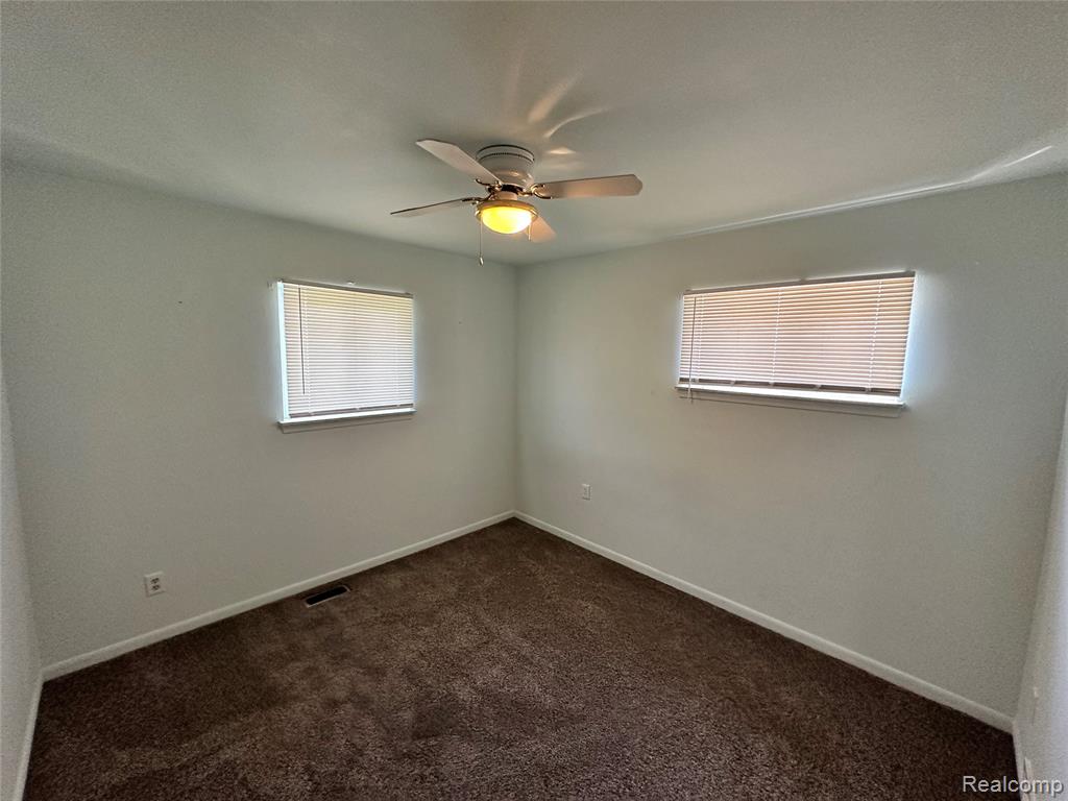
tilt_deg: -6.1
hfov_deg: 102.1
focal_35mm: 14
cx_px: 534
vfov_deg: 85.7
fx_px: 432
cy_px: 400
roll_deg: -1.5
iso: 250
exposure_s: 1/99
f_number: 2.2
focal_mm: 2.22
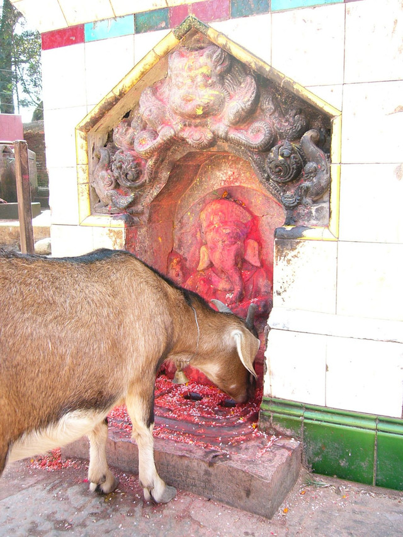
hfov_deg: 40.7
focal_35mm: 35
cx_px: 202
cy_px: 268
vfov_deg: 52.6
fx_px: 543
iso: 50
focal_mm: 5.8
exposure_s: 1/50
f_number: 2.8
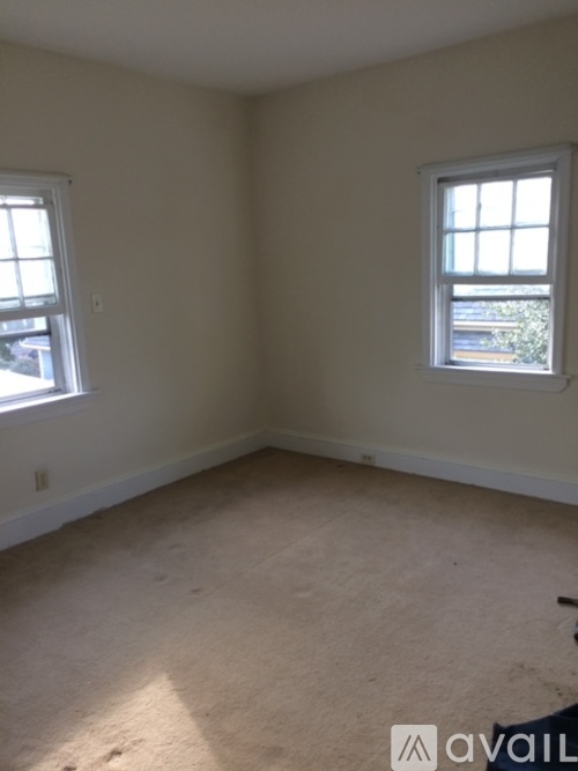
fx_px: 646
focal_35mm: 29
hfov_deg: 48.2
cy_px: 386
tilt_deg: -11.9
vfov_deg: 61.7
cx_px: 289
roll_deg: +4.5
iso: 40
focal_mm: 4.15
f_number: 2.2
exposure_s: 1/40
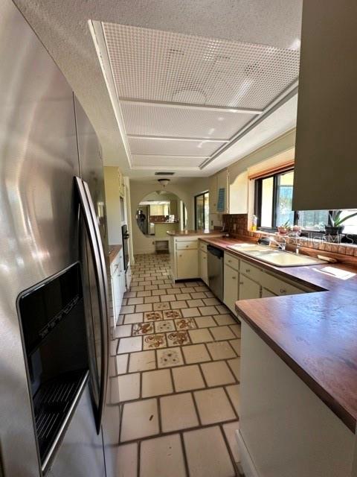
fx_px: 193
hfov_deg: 85.7
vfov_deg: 102.1
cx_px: 178
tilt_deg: -6.6
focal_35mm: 14
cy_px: 238
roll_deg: +1.4
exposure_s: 1/99
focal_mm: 2.22
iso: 125
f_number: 2.2
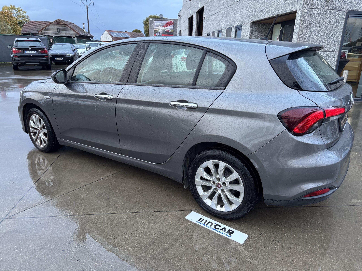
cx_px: 181
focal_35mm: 26
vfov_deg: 53.1
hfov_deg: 67.3
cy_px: 136
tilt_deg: -18.5
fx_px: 272
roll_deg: -1.8
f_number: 1.6
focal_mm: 5.96
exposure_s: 1/100
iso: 125
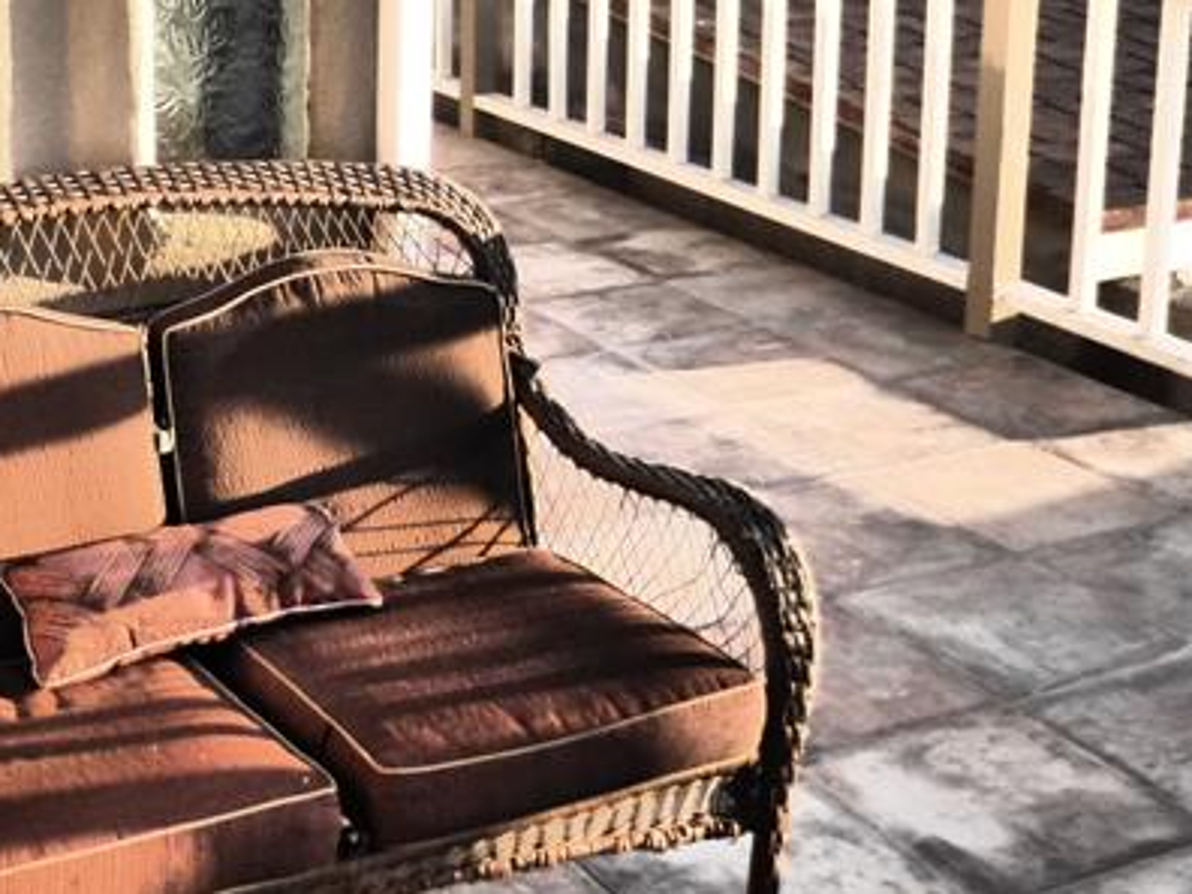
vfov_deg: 23.1
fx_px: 2135
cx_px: 310
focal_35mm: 62
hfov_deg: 30.7
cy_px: 90
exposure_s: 1/125
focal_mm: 4.3
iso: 160
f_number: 3.3
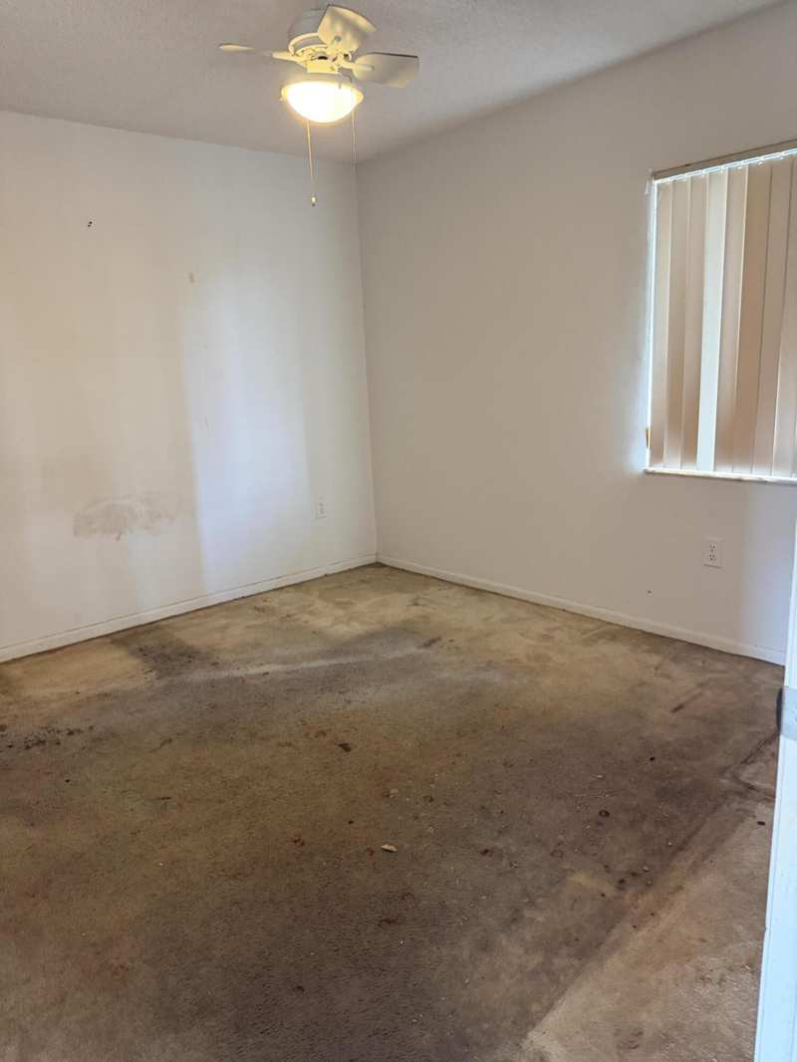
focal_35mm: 24
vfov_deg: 71.6
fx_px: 736
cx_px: 398
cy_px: 531
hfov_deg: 56.8
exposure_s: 1/60
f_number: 1.78
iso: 500
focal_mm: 6.76
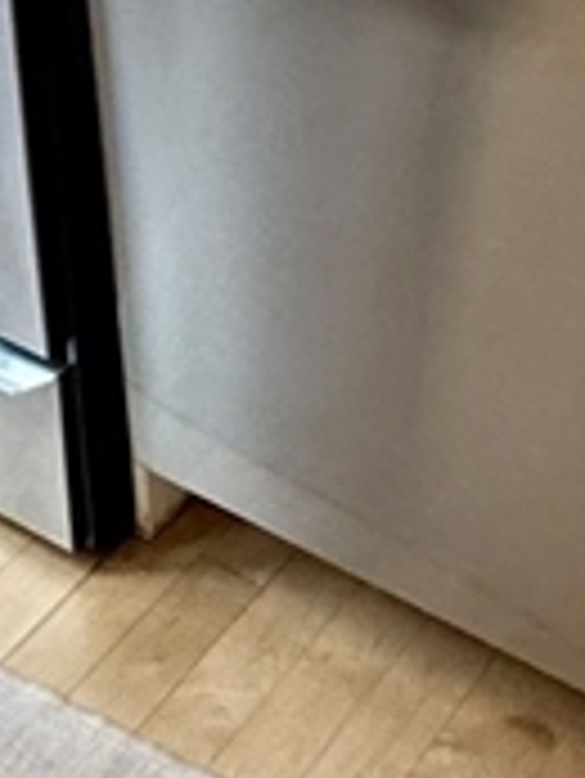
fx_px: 1868
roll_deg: -1.5
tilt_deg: -13.2
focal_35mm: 83
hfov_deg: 16.6
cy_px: -648
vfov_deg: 18.2
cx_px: 814
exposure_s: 1/120
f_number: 2.2
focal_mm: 2.22
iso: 250
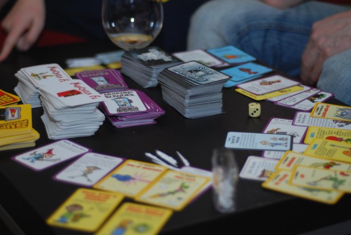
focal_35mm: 87
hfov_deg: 23.3
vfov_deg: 15.8
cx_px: 172
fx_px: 849
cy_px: 112
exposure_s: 1/250
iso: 200
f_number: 1.8
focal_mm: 50
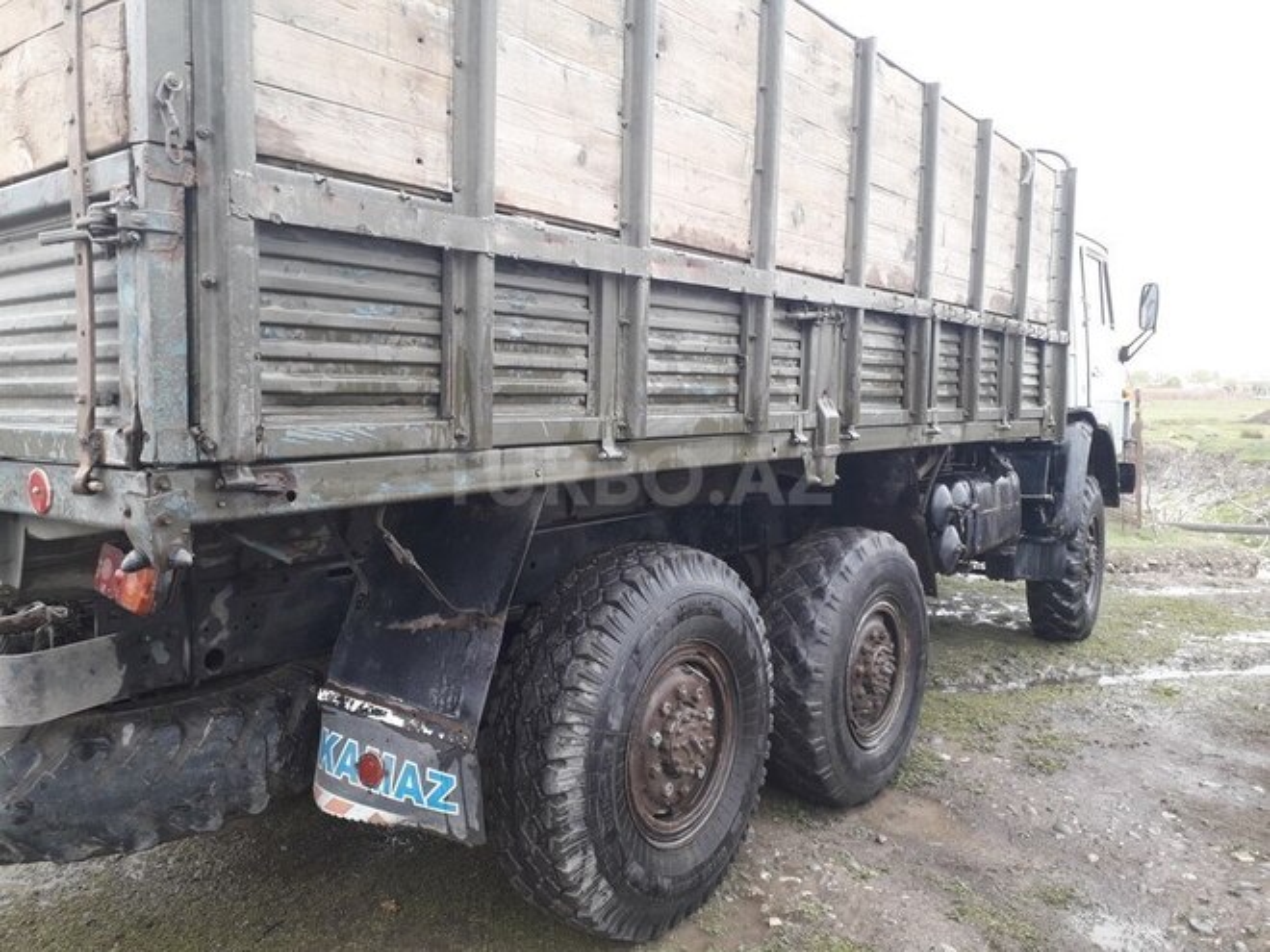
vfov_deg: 51.4
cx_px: 635
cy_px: 476
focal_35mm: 27
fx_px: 991
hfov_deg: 65.3
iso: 40
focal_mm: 3.6
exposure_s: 1/137
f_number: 1.9
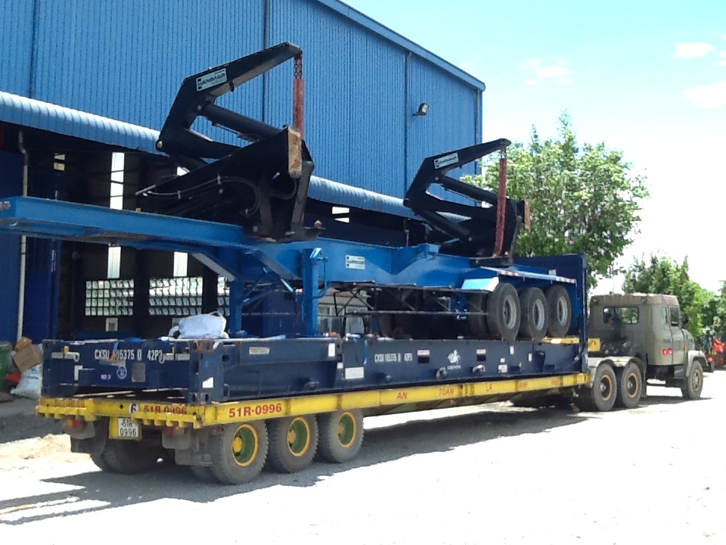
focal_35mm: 44
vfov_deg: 32.9
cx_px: 363
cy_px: 272
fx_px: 923
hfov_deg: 42.9
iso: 40
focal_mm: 2.03
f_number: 2.4
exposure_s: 1/486
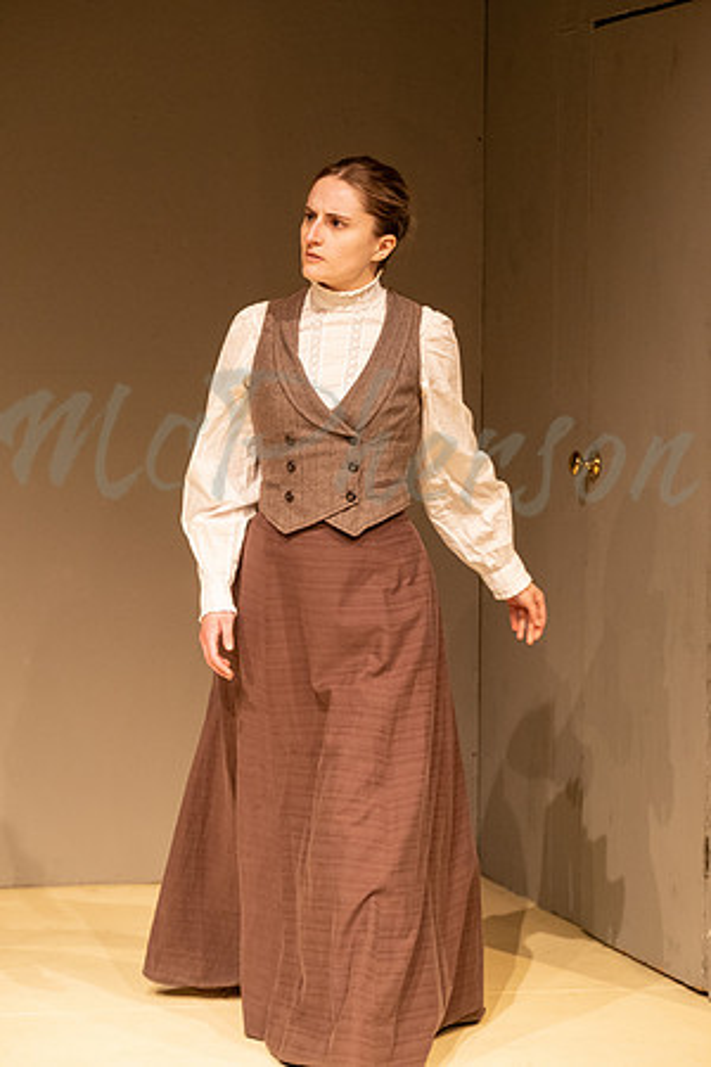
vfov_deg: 18.3
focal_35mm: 112
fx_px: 3318
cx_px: 356
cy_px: 534
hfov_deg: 12.2
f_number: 3.2
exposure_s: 1/125
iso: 2500
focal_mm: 74.4
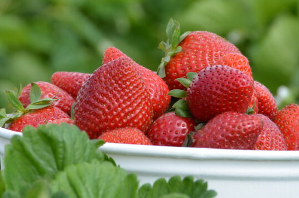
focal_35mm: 321
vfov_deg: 4.3
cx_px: 124
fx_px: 2661
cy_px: 78
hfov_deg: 6.4
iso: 200
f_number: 8
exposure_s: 1/250
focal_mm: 112
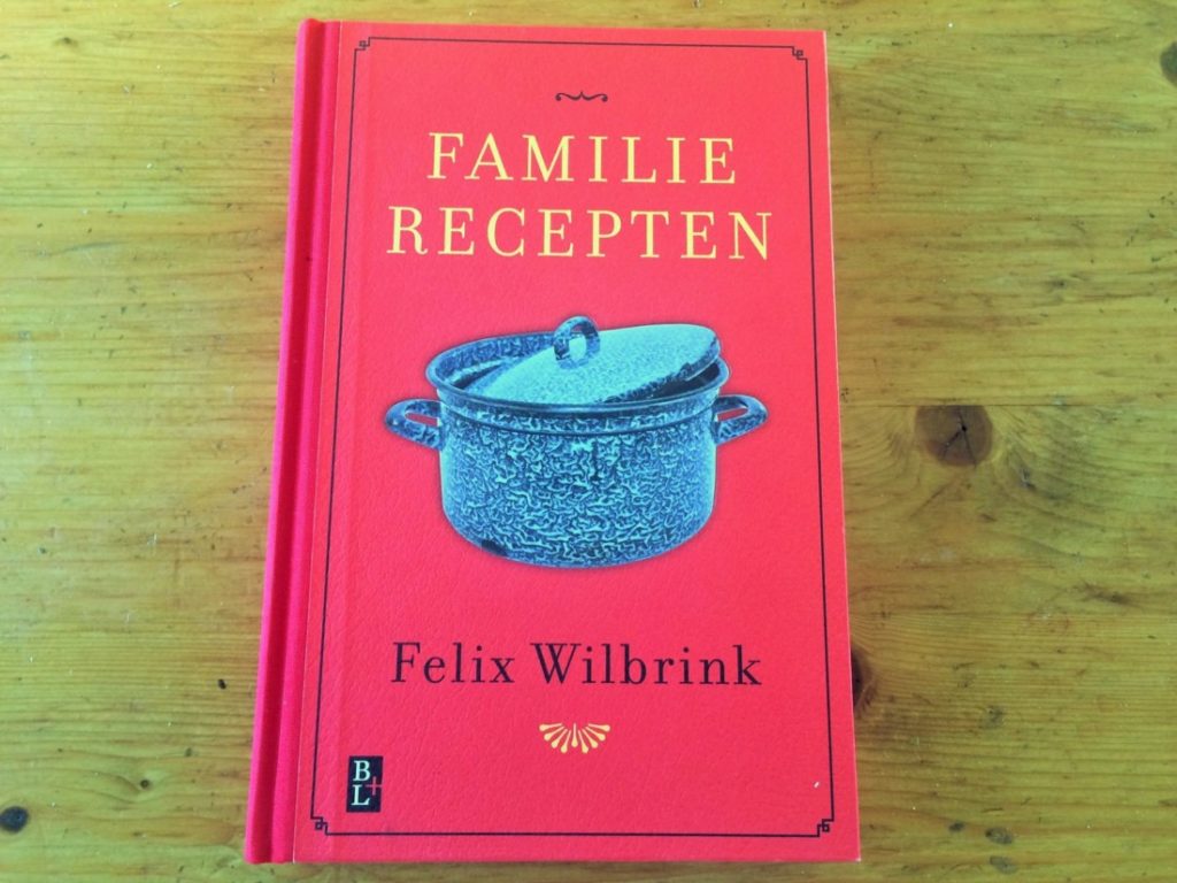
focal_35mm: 29
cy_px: 442
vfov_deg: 48.2
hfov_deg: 61.7
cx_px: 588
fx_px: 986
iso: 80
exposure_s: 1/30
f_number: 2.2
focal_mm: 4.15
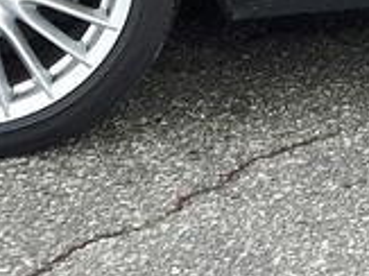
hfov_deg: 7.8
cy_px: -228
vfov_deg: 6.0
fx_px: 2599
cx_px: 670
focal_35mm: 244
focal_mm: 3.7
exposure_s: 1/104
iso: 40
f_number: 1.9
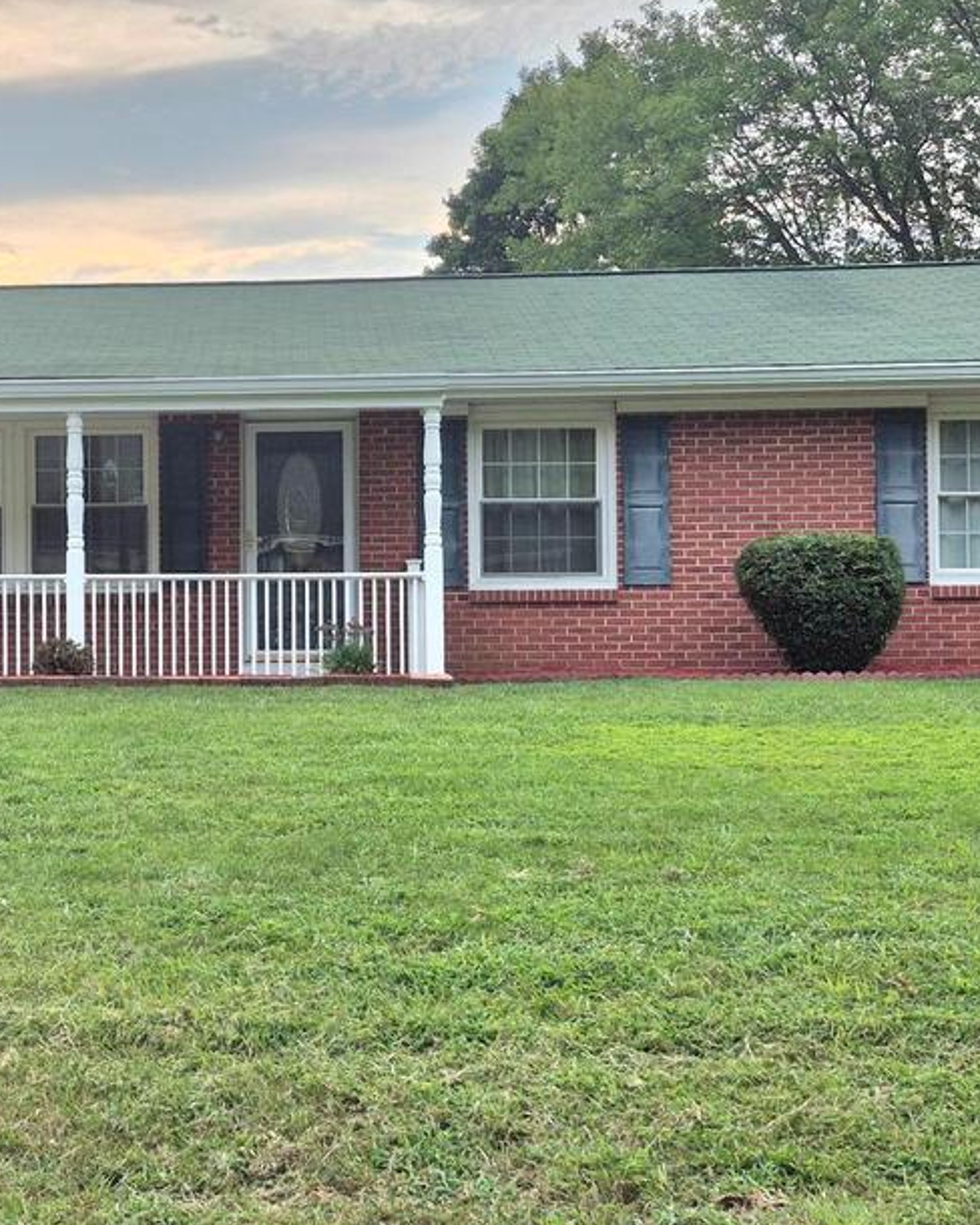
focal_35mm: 53
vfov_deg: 35.3
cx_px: 163
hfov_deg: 27.9
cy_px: 560
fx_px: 1922
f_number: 1.8
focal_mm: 5.4
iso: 25
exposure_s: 1/1250
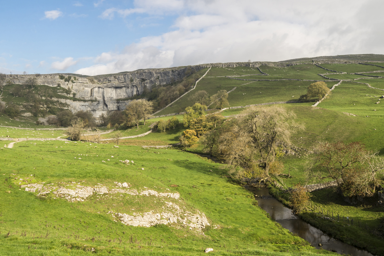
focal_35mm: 36
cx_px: 192
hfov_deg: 53.2
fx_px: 384
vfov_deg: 36.8
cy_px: 128
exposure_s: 1/125
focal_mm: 24
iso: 200
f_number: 14
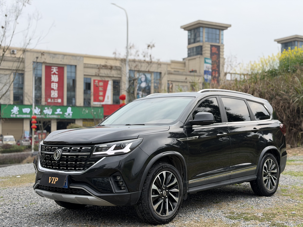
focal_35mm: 48
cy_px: 114
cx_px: 152
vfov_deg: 30.3
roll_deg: -0.6
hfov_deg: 39.7
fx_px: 420
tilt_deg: -0.5
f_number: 1.78
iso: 64
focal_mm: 6.76
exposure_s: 1/1264
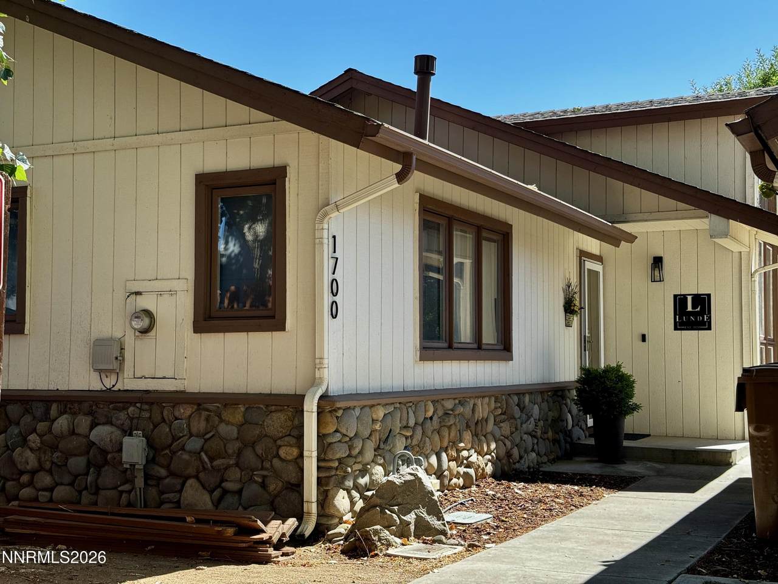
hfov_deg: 39.7
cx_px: 389
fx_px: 1079
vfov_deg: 30.3
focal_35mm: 48
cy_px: 292
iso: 64
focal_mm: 6.76
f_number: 1.78
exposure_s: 1/1133
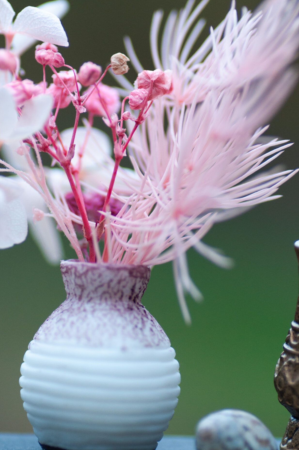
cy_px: 207
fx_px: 2323
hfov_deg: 7.4
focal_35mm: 186
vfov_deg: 11.1
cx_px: 117
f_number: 3.5
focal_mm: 90
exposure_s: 1/320
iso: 640
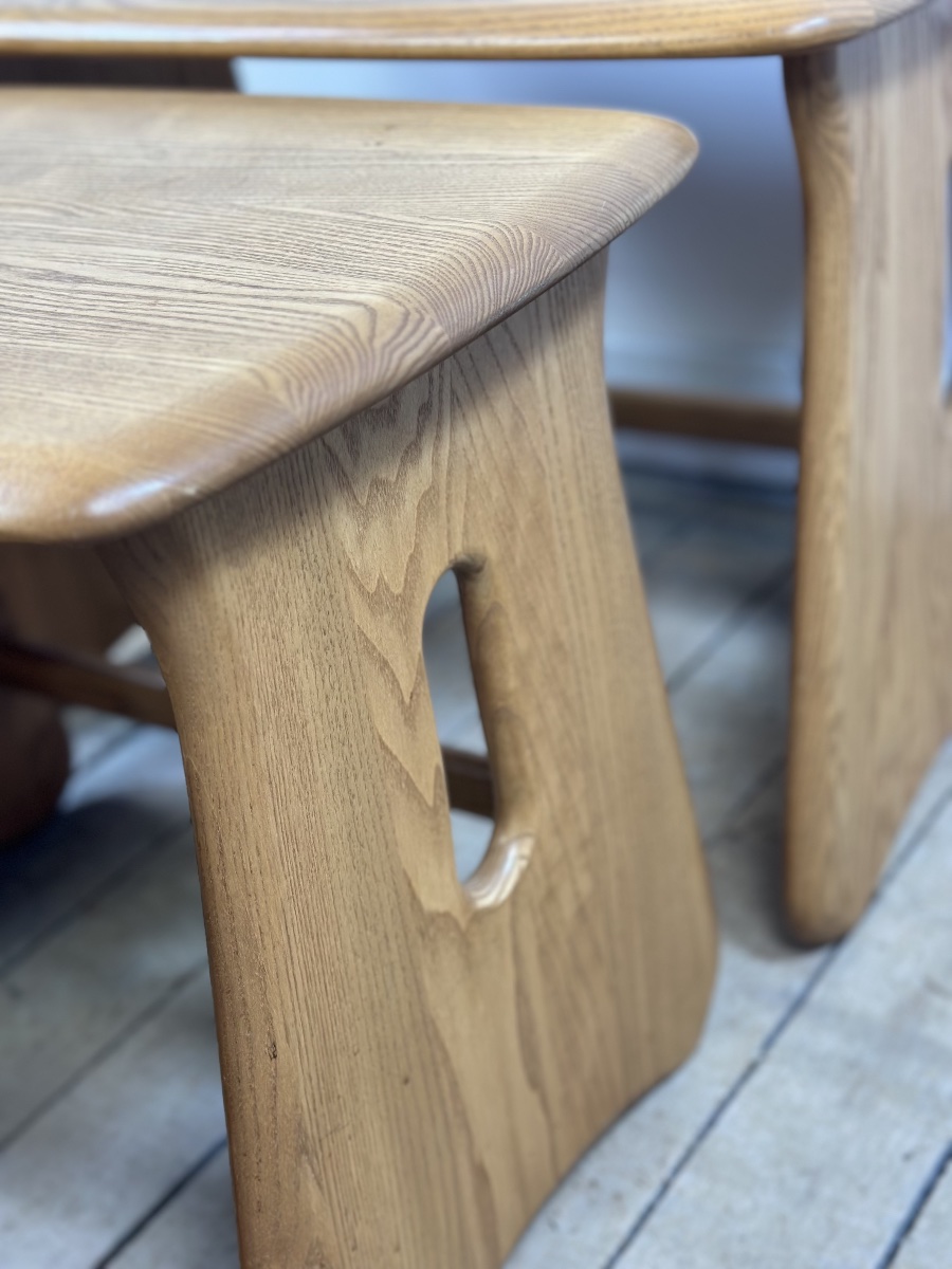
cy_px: 634
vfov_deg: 39.7
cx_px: 476
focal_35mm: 48
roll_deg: +8.3
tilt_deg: -28.2
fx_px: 1760
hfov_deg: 30.3
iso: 125
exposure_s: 1/100
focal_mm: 6.86
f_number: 1.78
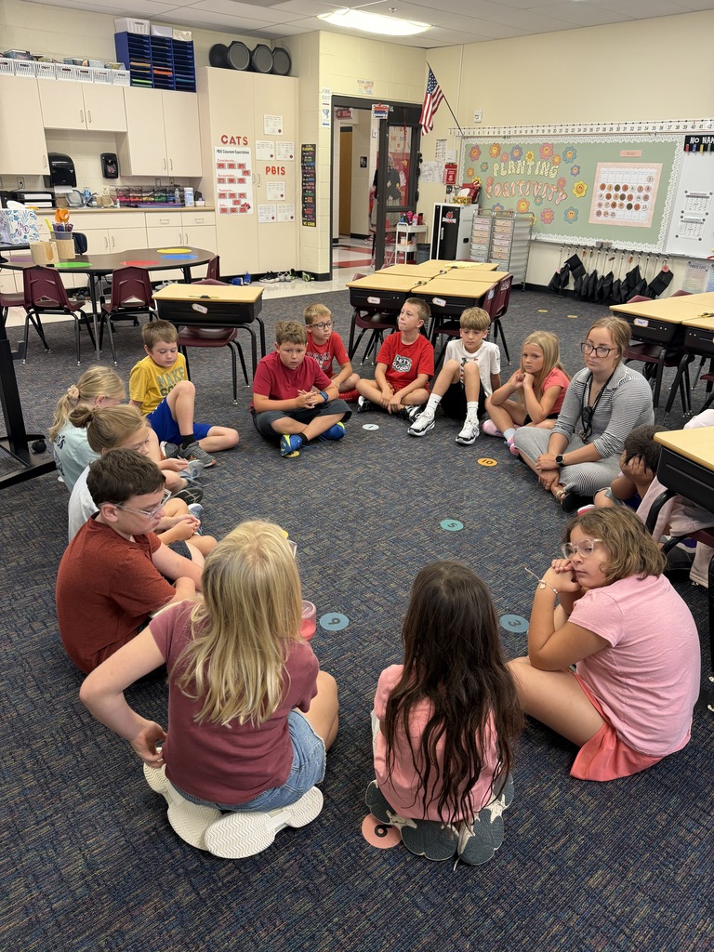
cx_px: 357
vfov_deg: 71.6
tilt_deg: -24.7
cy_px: 476
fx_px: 660
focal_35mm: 24
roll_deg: -1.3
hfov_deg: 56.8
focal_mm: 6.76
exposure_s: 1/60
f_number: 1.78
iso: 160
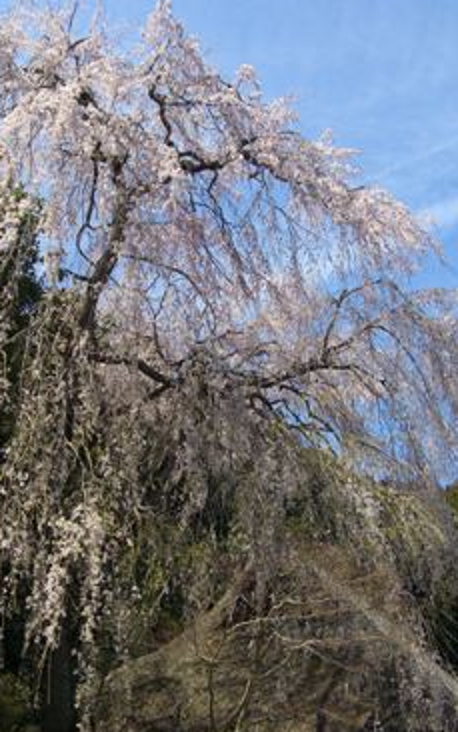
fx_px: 878
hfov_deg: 29.2
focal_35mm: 44
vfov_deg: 45.3
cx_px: 184
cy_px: 368
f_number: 5.6
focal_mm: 7.9
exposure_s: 1/200
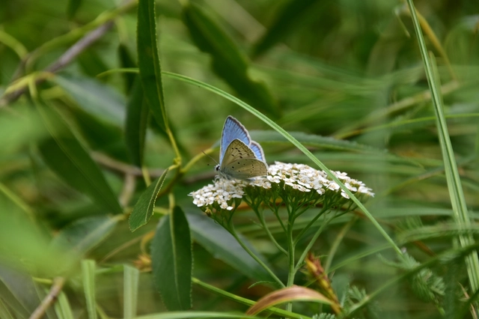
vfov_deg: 2.8
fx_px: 6583
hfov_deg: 4.2
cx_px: 240
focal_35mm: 495
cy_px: 160
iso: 320
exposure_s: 1/500
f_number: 6.3
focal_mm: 330
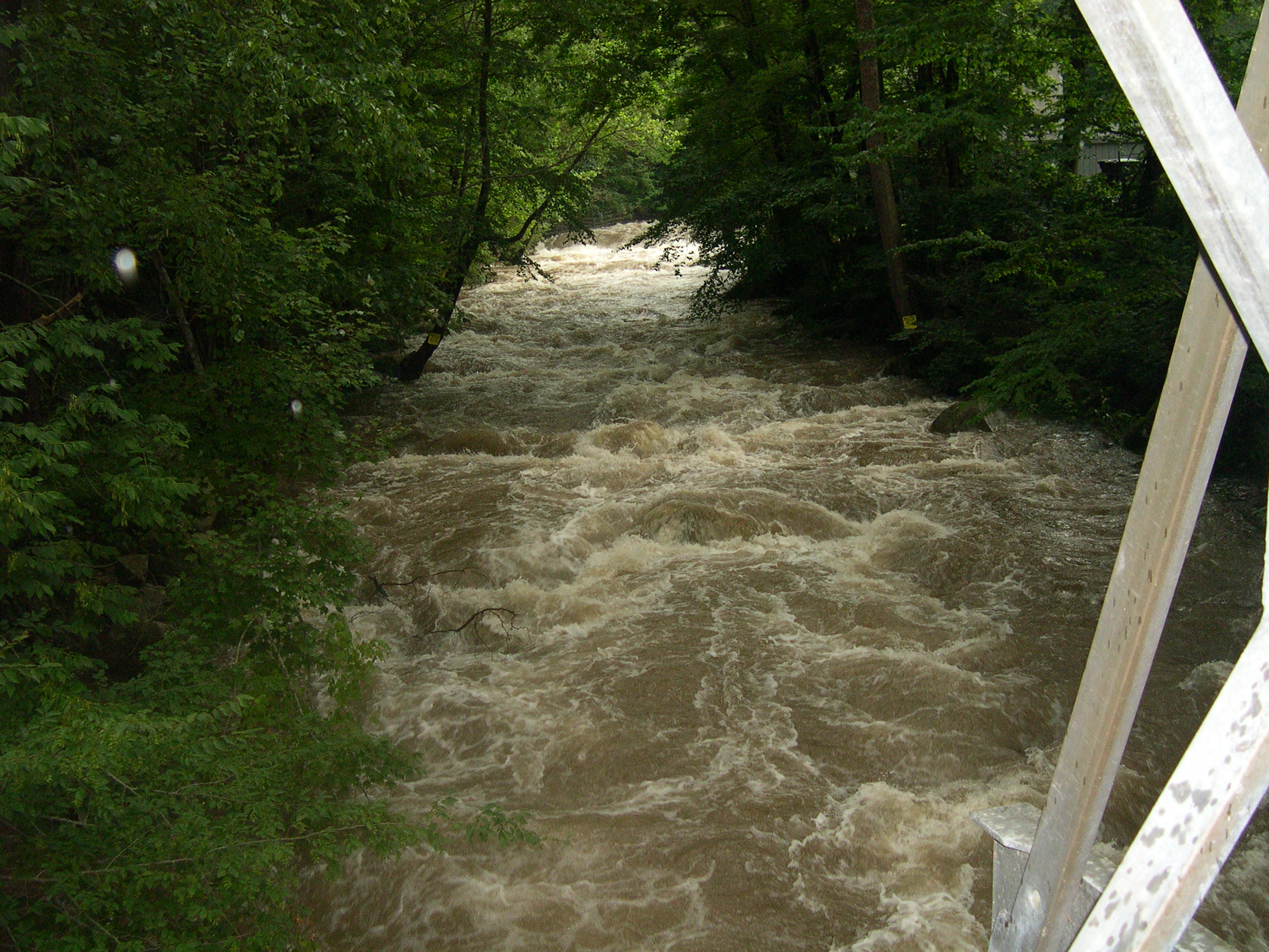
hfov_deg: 49.0
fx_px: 1393
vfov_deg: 37.7
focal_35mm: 38
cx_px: 634
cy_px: 476
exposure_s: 1/60
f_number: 2.8
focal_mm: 8
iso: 382
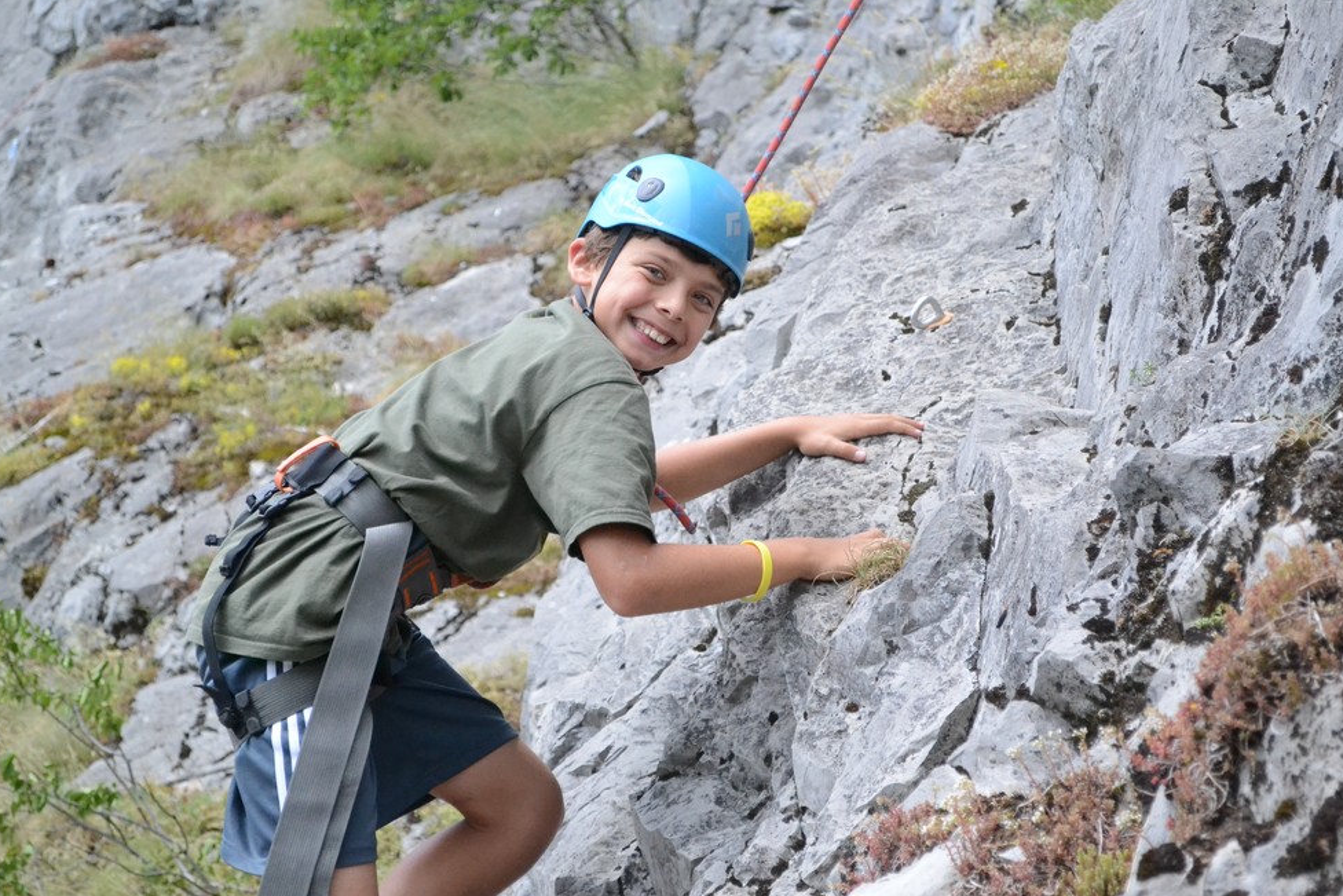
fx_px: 3228
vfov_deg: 15.8
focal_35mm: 87
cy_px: 465
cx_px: 689
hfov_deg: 23.5
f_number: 5.6
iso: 3200
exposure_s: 1/3200
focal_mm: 55
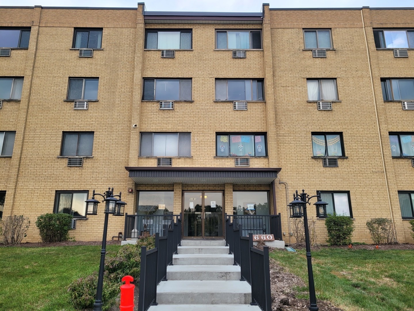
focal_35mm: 26
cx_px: 207
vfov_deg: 53.1
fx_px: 311
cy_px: 156
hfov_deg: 67.3
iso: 40
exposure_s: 1/293
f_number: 1.8
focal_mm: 5.4
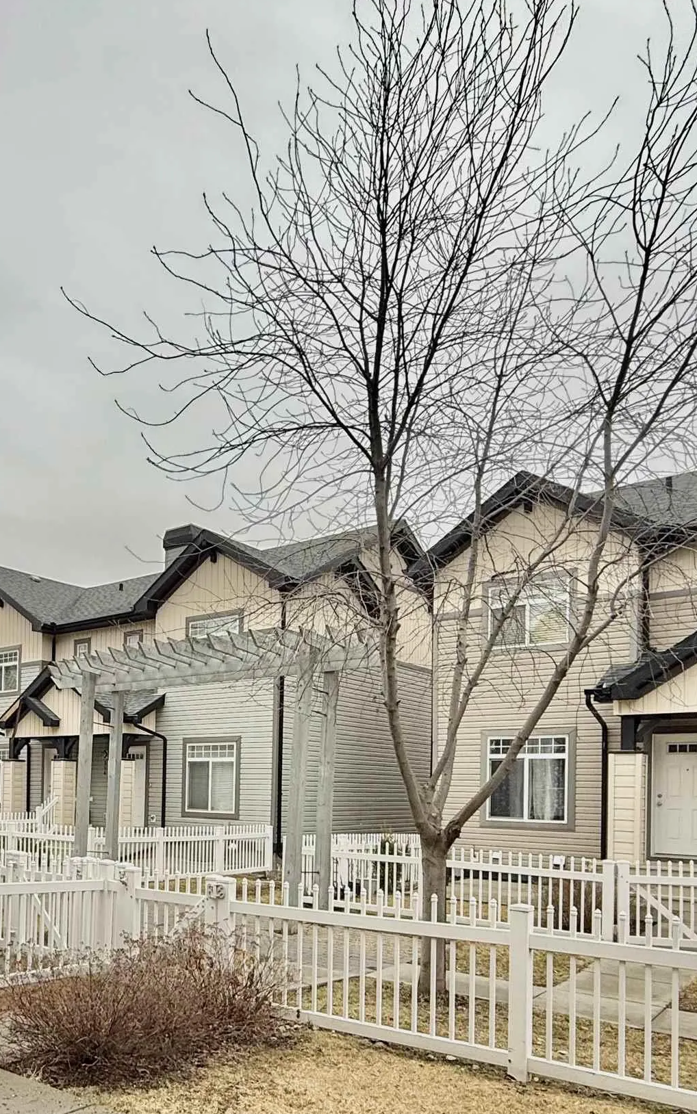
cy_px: 773
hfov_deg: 41.6
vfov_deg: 64.1
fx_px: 851
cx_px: 92
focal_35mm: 28
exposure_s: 1/252
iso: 50
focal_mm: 2.22
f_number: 2.2
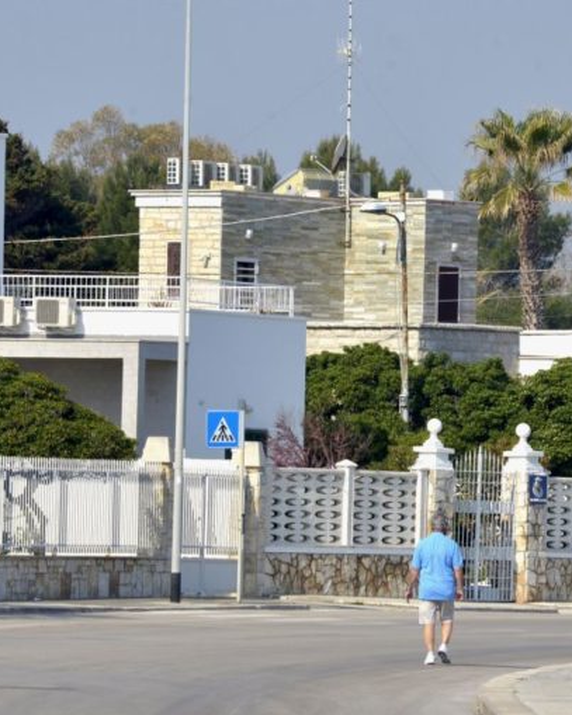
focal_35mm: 283
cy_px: 358
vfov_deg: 6.8
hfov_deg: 5.5
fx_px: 5990
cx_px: 239
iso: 400
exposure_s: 1/800
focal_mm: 200
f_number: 10
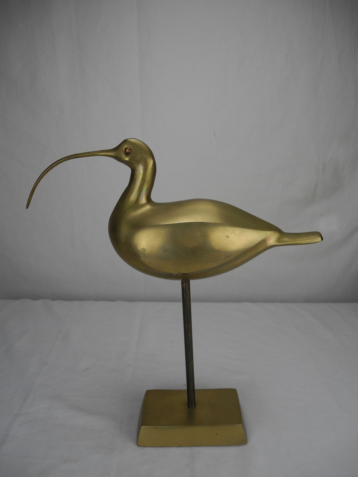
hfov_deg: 49.7
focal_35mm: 28
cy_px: 238
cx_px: 179
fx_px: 386
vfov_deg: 63.4
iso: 100
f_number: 2.8
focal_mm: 6
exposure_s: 1/290
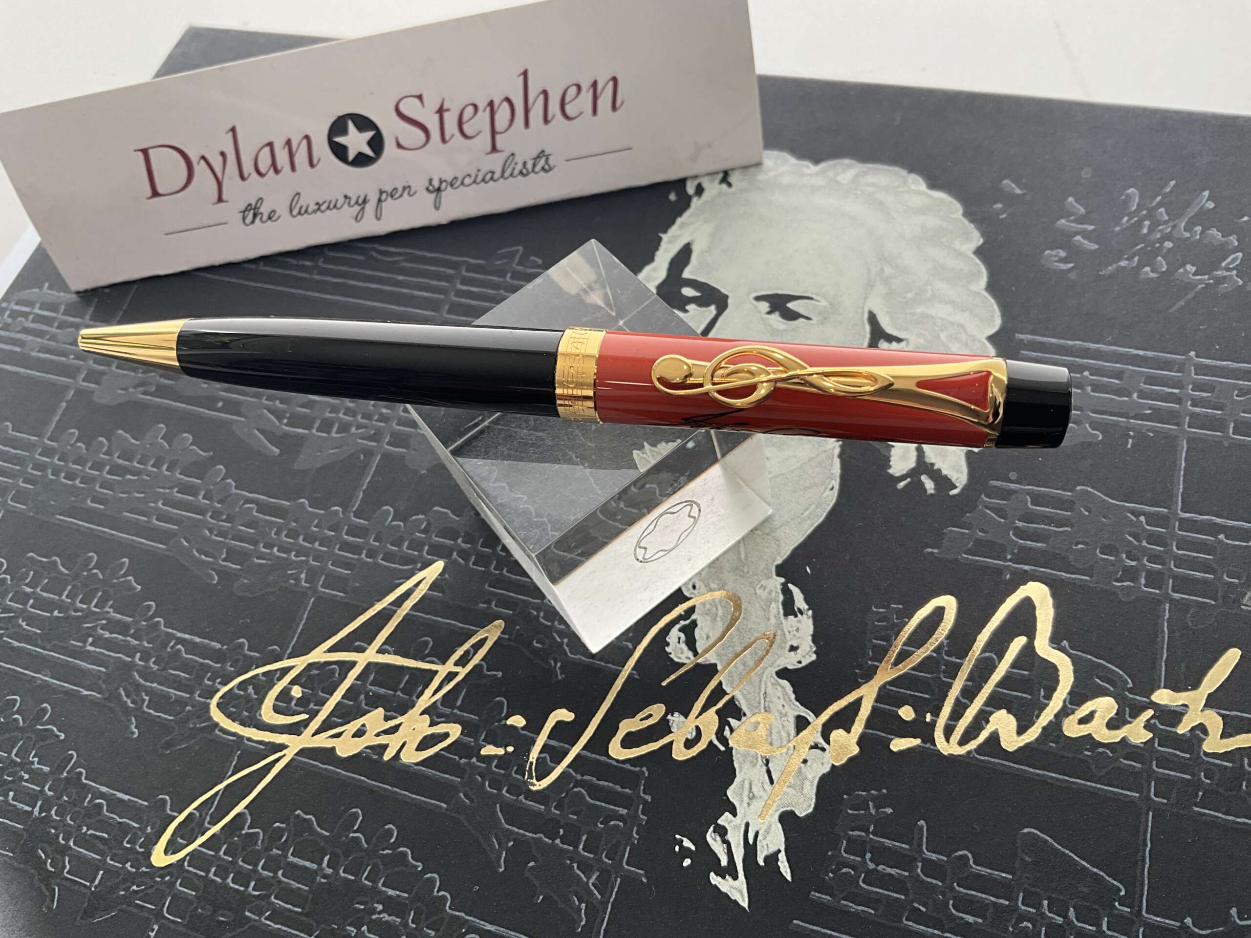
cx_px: 626
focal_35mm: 29
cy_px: 469
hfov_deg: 61.7
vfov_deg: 48.2
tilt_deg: -59.7
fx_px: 1048
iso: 32
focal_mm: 3
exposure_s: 1/100
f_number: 1.8
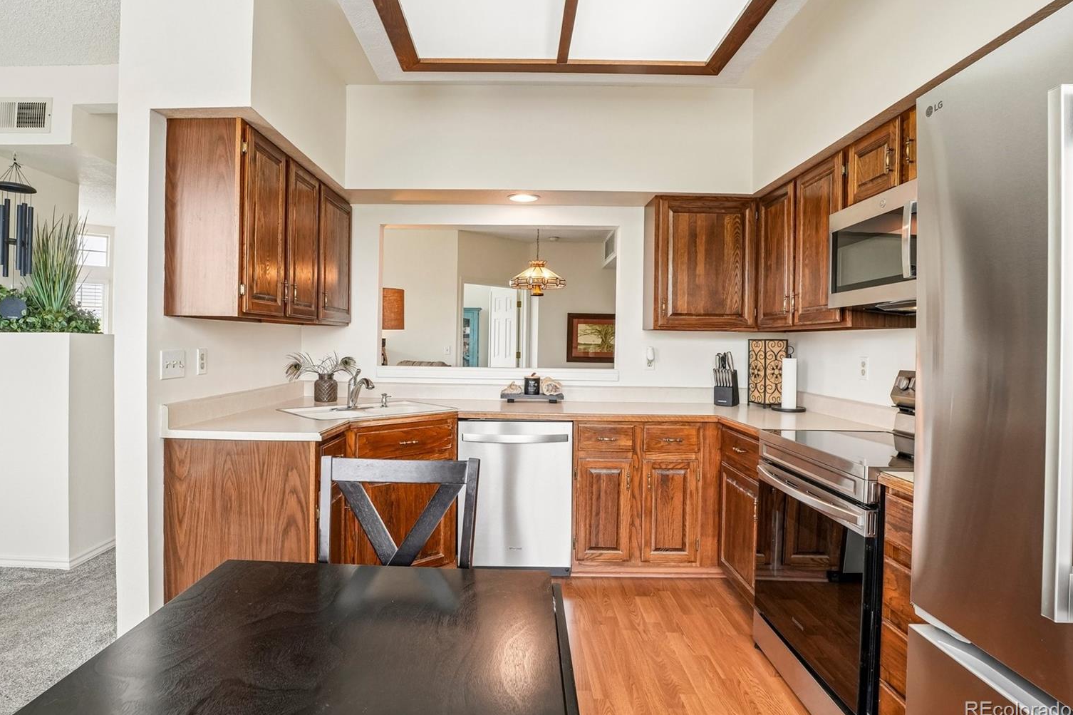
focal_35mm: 18
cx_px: 510
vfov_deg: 68.7
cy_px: 344
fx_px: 522
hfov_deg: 91.5
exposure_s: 1/30
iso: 250
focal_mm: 11
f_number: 8
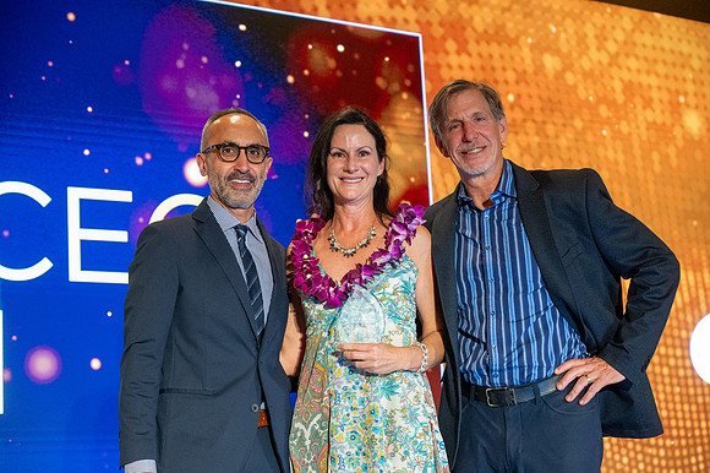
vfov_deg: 19.4
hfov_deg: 28.9
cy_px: 236
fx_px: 1380
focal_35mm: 70
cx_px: 355
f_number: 4
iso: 6400
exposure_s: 1/200
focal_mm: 70
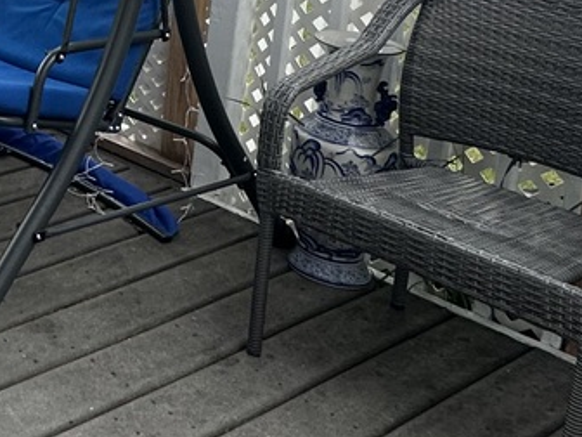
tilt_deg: -8.8
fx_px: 1009
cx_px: -326
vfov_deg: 22.2
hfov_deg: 24.1
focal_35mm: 60
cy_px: -114
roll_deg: -1.0
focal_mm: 2.22
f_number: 2.2
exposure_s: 1/121
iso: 64
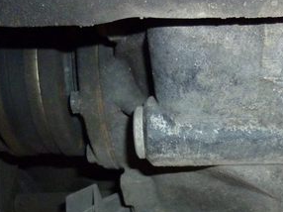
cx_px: 226
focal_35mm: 56
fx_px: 457
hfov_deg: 33.4
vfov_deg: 25.2
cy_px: 193
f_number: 3.3
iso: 400
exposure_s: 1/60
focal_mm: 4.5
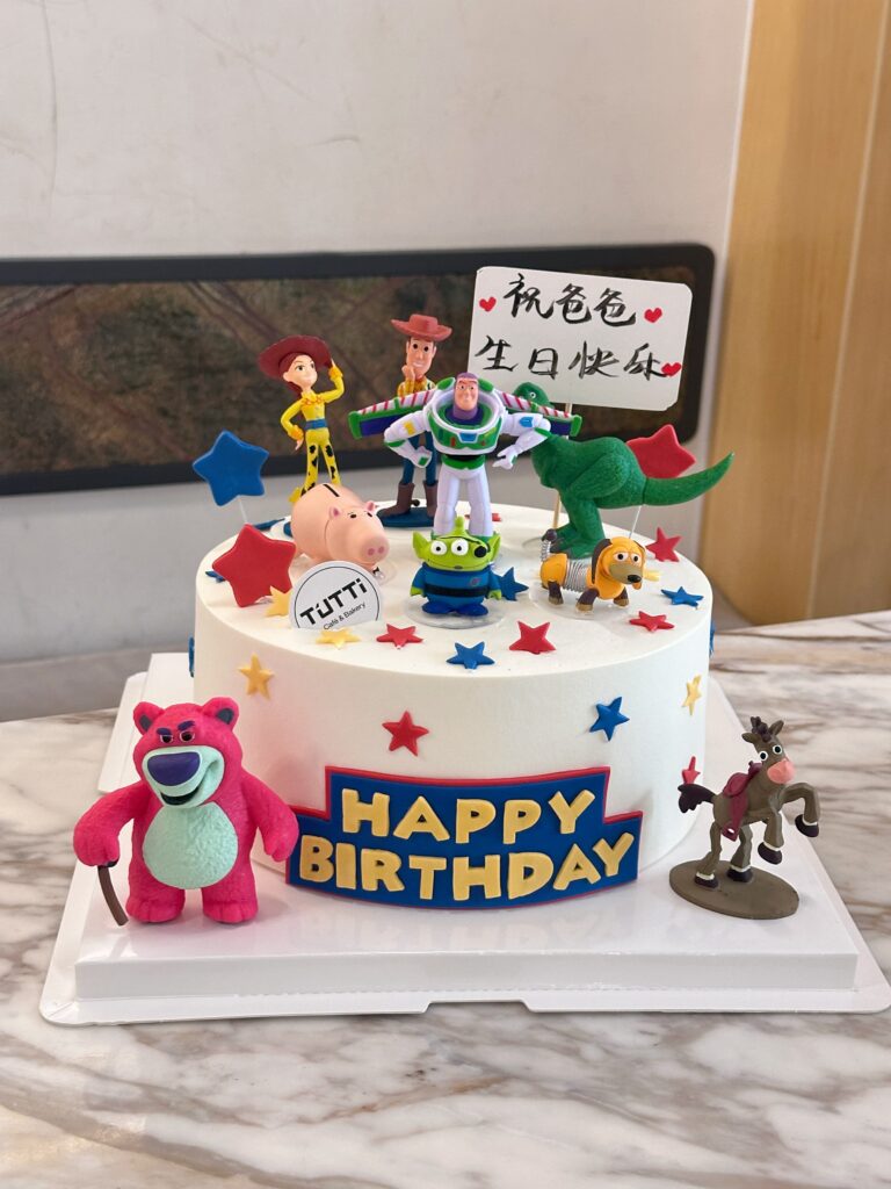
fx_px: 1647
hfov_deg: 30.3
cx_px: 446
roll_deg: -1.9
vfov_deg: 39.7
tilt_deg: -19.6
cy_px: 594
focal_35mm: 48
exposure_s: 1/50
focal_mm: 6.86
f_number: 1.78
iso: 200
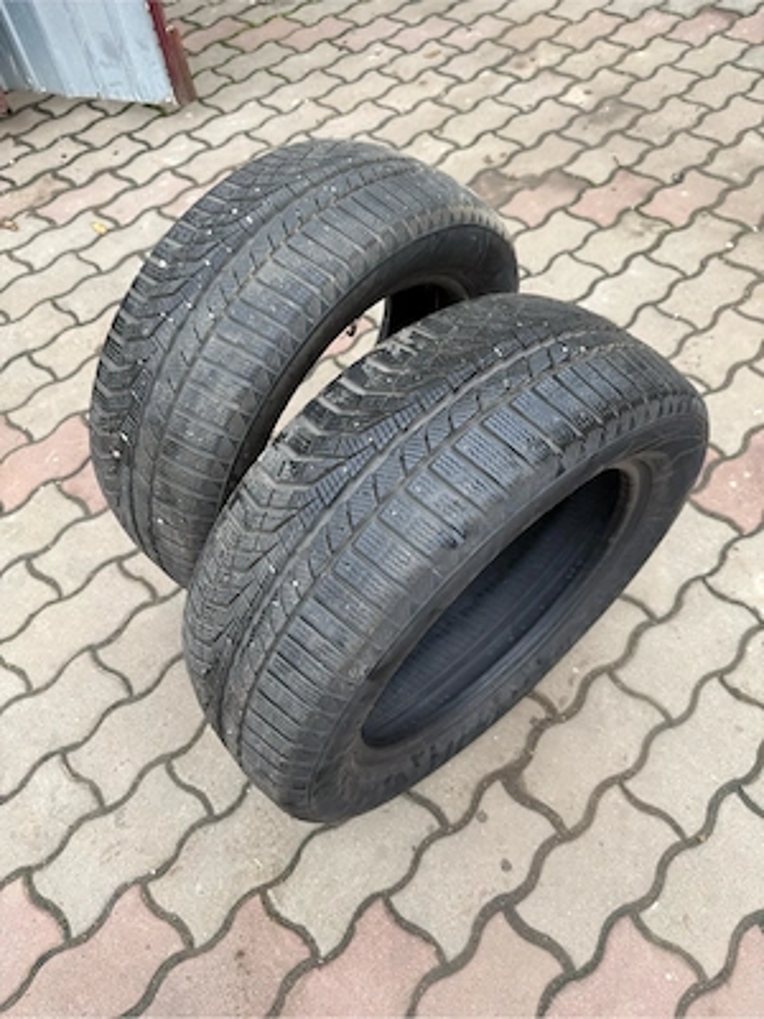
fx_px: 706
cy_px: 510
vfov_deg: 71.6
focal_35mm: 24
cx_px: 382
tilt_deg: -57.7
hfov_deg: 56.8
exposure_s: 1/121
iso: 64
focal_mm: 6.76
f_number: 1.78
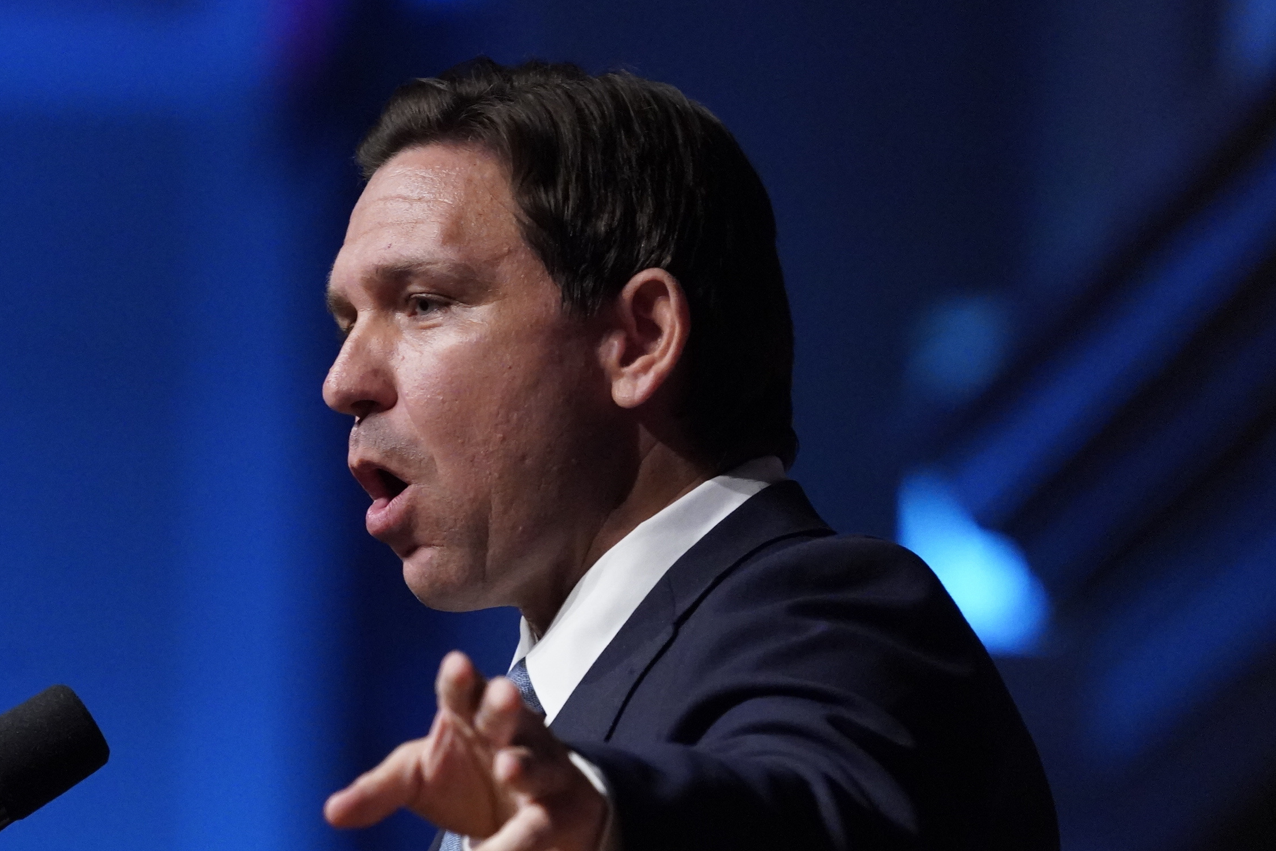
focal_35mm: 1054
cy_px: 489
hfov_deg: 2.0
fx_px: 37356
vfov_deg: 1.3
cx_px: 423
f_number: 6.3
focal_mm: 600
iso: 8000
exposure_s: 1/320
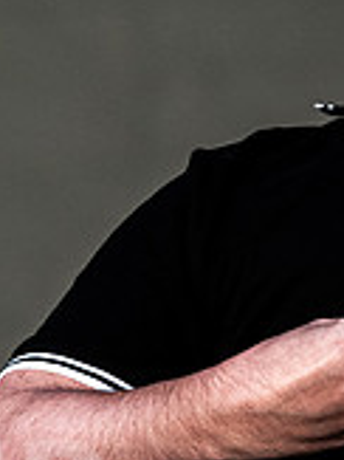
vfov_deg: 2.3
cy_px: -80
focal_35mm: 847
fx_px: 11238
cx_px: 491
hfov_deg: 1.8
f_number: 4.5
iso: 400
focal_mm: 165
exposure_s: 1/1250
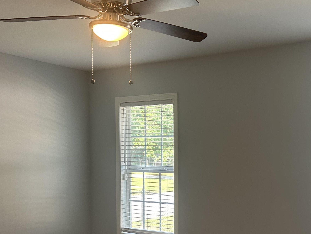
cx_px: 214
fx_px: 413
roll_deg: +0.8
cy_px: 176
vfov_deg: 31.0
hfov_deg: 40.6
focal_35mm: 46
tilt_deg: -2.0
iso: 80
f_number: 1.5
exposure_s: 1/120
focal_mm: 5.7
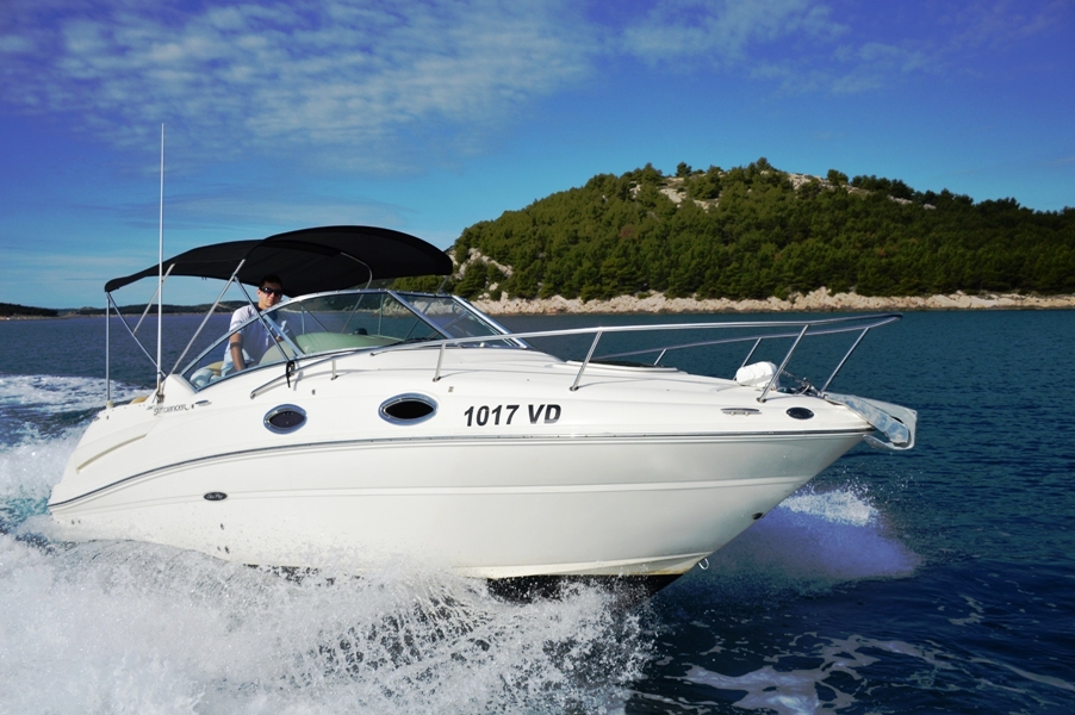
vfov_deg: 38.3
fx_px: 1029
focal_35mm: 34
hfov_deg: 55.1
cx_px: 538
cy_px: 358
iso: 100
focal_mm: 23
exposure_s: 1/2500
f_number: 3.8
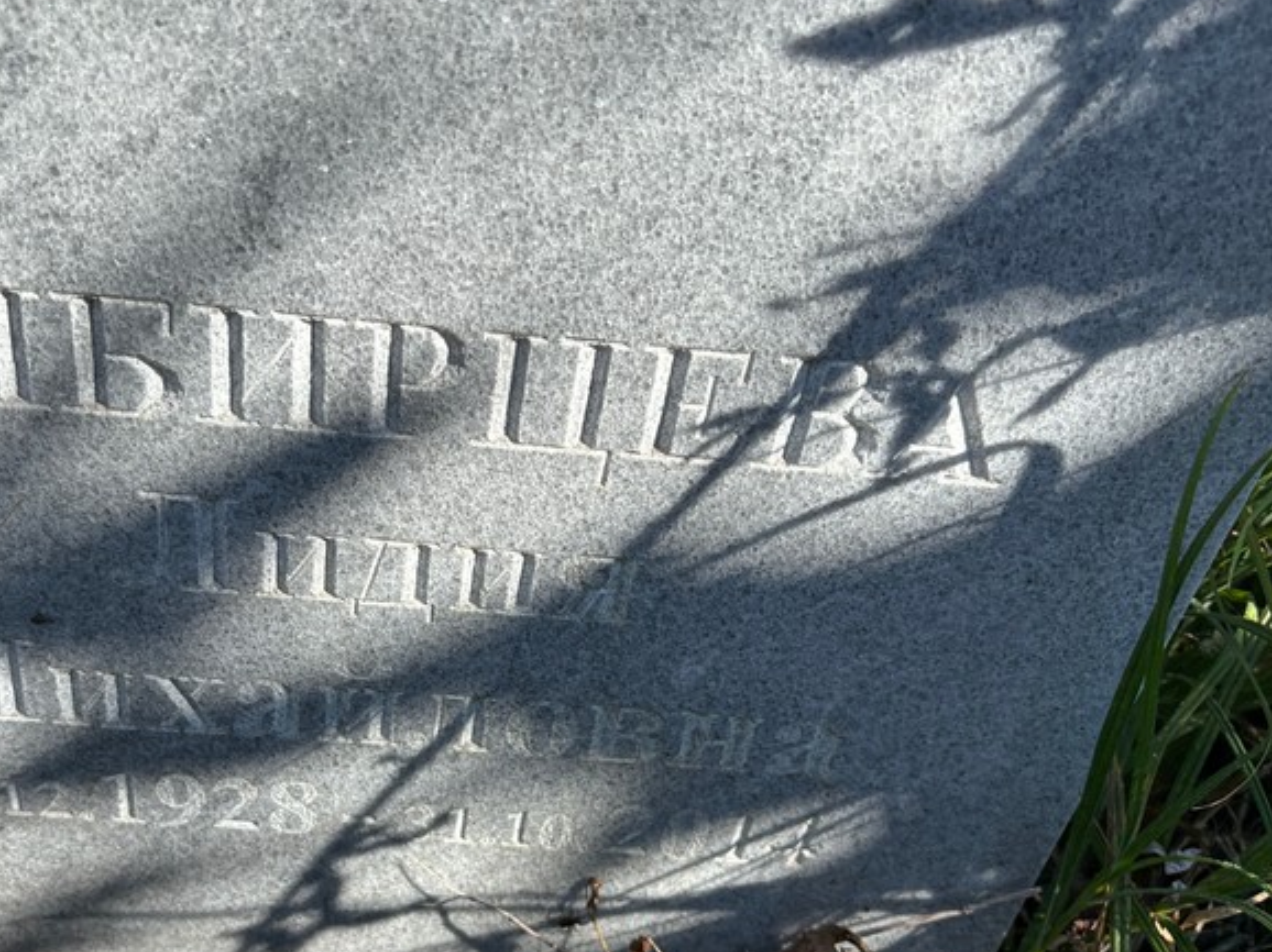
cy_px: 554
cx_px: 480
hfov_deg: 50.9
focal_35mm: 36
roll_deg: -6.5
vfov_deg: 39.5
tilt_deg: -41.0
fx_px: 1322
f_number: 1.6
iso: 50
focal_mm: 5.96
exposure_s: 1/1642
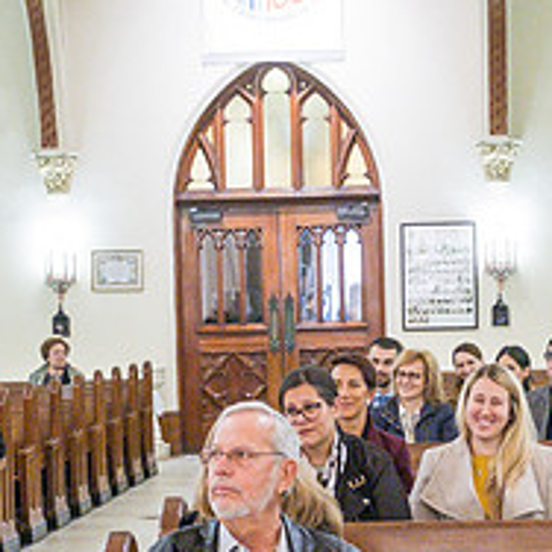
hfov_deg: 14.3
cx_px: 308
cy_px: 442
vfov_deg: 14.2
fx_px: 2201
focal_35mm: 122
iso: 3200
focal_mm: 30.2
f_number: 2.8
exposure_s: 1/125
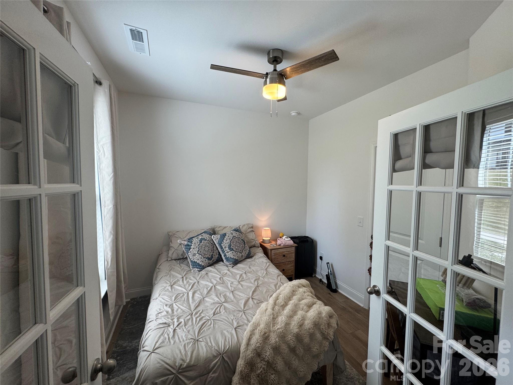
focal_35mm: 14
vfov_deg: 85.7
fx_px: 207
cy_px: 192
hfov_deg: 102.1
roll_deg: +0.0
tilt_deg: -2.6
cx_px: 256
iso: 100
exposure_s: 1/120
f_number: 2.2
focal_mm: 2.22
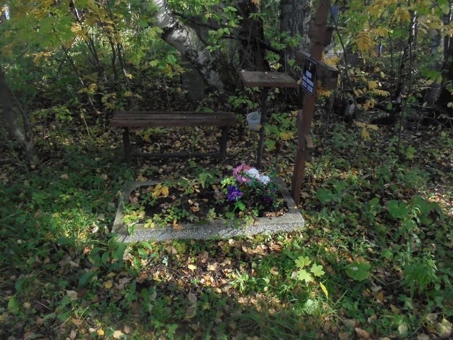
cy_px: 170
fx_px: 340
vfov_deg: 53.1
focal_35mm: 26
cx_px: 226
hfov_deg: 67.3
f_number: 3.5
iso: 400
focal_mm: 4.6
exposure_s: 1/200
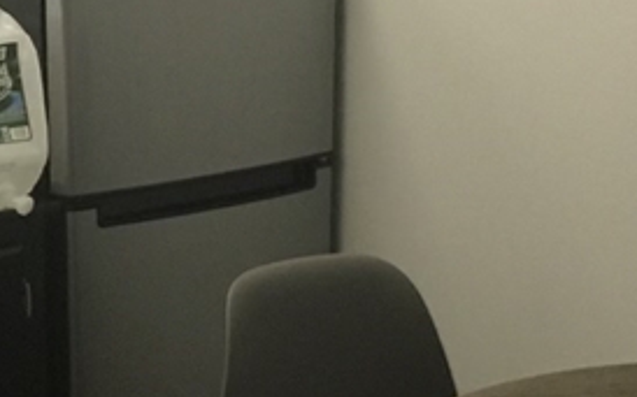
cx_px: 186
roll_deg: +0.3
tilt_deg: -19.2
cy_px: 378
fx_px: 1996
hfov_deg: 18.1
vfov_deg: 11.3
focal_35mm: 115
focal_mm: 4.15
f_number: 2.2
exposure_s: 1/30
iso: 160
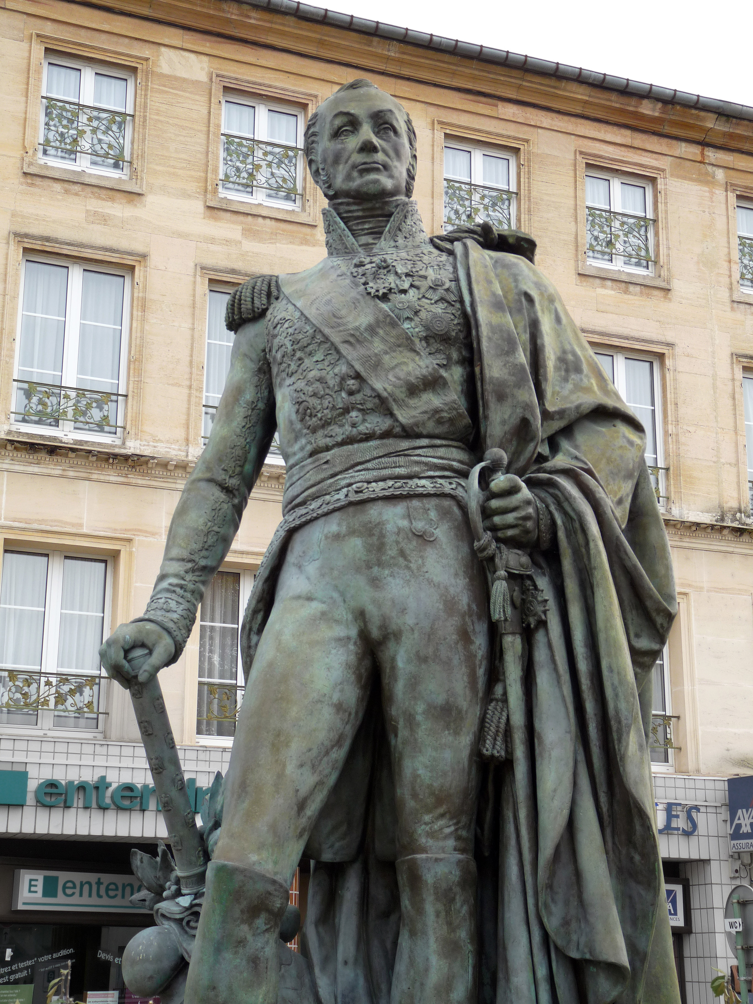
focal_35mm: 59
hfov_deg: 24.8
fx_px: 1711
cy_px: 502
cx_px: 376
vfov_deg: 32.7
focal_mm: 10.4
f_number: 4
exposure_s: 1/125
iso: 100
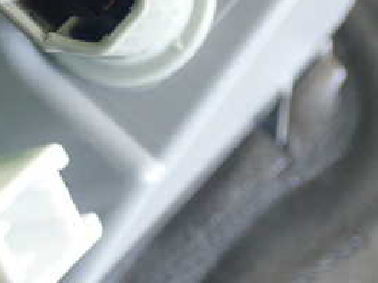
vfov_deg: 14.0
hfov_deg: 18.4
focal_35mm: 105
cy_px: 66
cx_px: 33
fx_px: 1146
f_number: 3.1
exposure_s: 1/125
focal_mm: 8.41
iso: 800
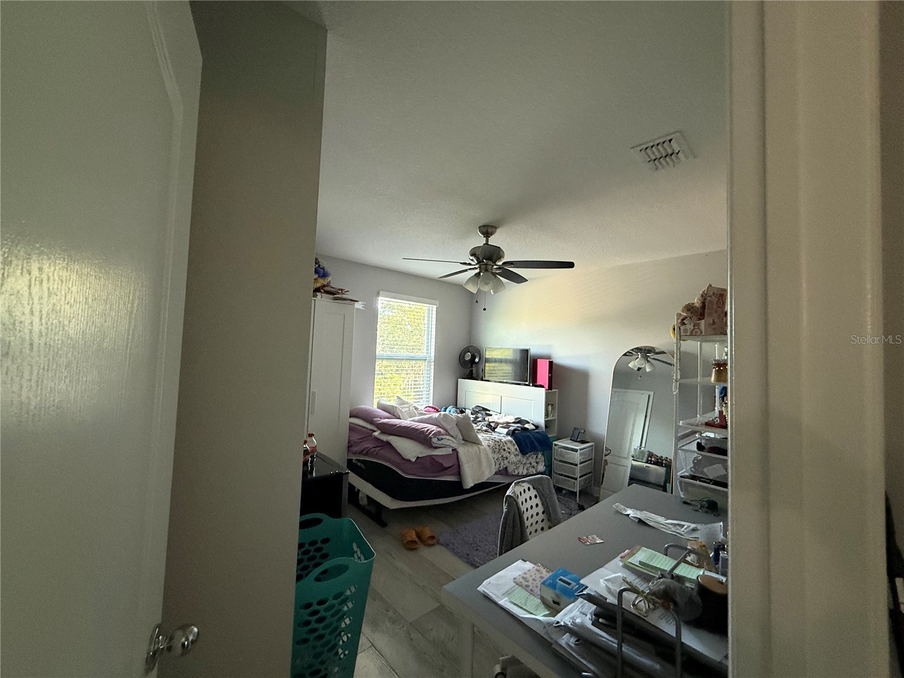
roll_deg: -3.4
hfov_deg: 102.1
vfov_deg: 85.7
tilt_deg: +4.5
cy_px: 339
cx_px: 452
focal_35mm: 14
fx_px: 366
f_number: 2.2
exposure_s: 1/60
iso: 500
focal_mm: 2.22
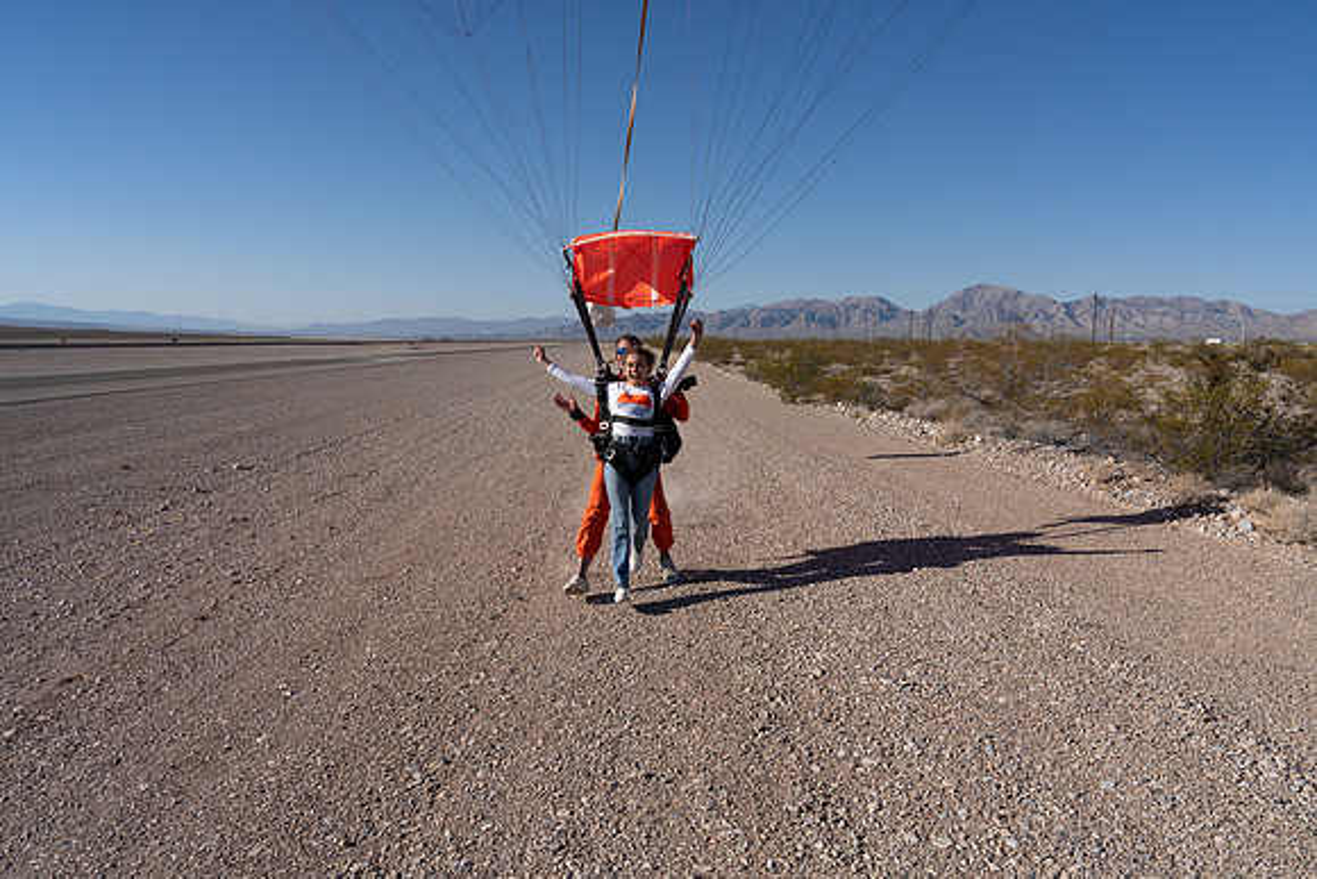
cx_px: 658
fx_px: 878
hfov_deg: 73.7
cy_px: 440
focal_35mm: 24
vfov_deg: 53.2
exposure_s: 1/2000
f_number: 11
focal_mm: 24
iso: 800
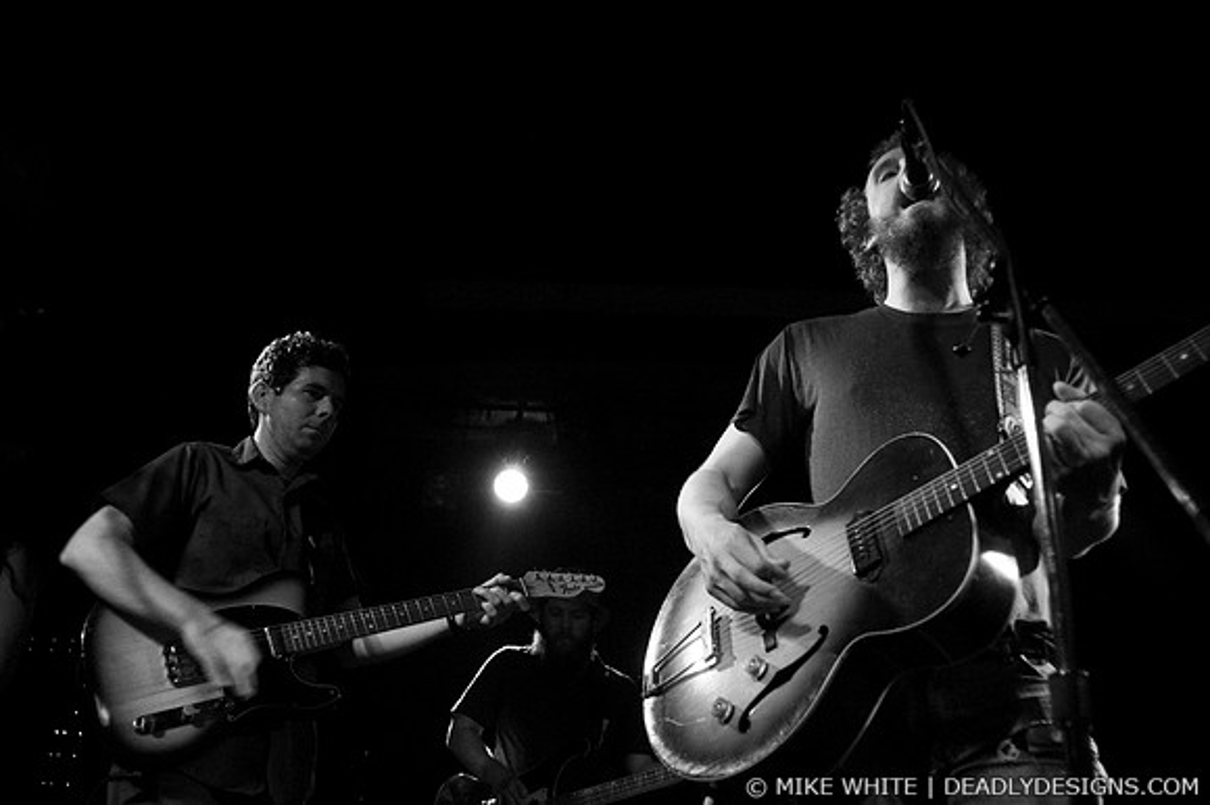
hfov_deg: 62.0
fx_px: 1008
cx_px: 605
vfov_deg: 43.6
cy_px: 402
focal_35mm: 30
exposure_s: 1/50
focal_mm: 20
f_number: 2.8
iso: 800
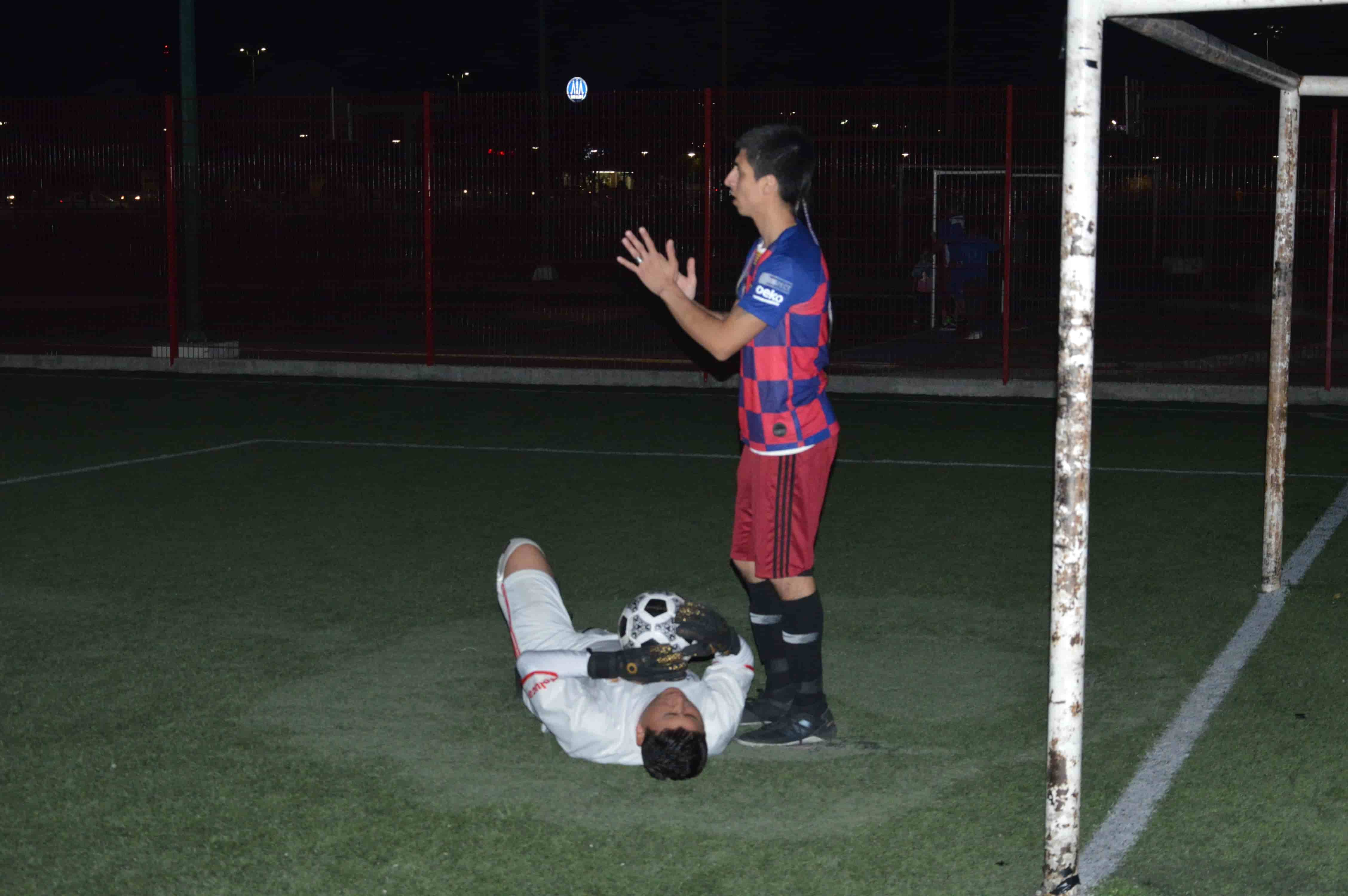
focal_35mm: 68
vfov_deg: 20.1
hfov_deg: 29.9
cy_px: 448
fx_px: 2525
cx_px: 674
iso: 1600
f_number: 6.3
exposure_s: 1/125
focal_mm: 45
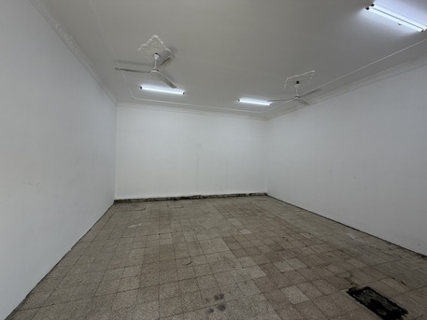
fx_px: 173
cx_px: 214
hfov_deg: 102.0
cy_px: 160
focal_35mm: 14
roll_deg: -0.9
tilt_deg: +0.6
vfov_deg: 85.7
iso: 50
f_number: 2.2
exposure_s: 1/164
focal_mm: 2.22
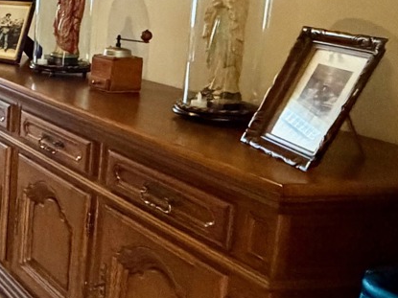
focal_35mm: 54
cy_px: 51
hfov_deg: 24.1
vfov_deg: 26.4
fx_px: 621
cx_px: -255
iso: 800
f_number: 2.2
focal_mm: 2.22
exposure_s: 1/50
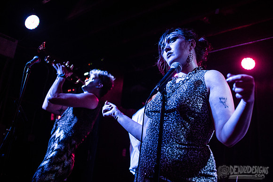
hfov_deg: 50.9
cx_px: 147
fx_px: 286
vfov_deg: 35.3
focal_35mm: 38
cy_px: 91
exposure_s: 1/125
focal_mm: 35
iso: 2500
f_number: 2.8
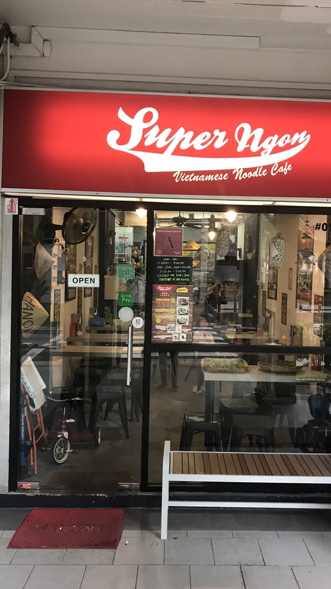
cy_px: 294
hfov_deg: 37.7
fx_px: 484
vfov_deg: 62.6
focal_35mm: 31
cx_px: 186
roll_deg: -0.9
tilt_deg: -0.3
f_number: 1.8
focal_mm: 3.99
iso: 40
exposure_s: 1/25
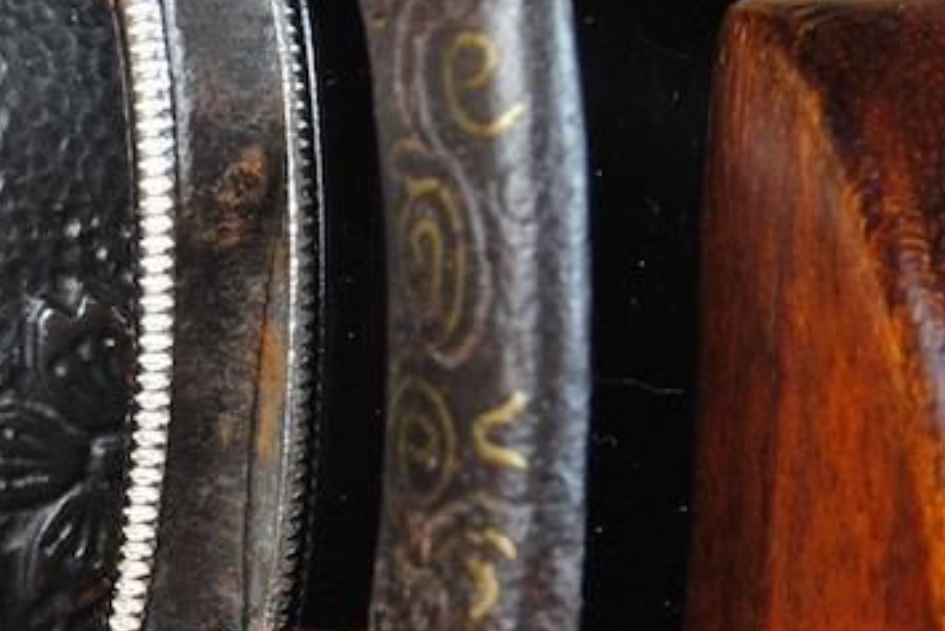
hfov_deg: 3.5
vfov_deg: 2.3
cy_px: 401
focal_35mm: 592
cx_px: -5
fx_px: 15546
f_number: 11
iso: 400
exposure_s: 1/2
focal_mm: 100
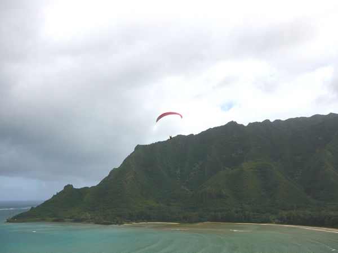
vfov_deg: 40.7
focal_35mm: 35
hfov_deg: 52.6
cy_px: 126
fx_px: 342
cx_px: 169
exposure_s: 1/800
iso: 80
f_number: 5
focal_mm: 5.2
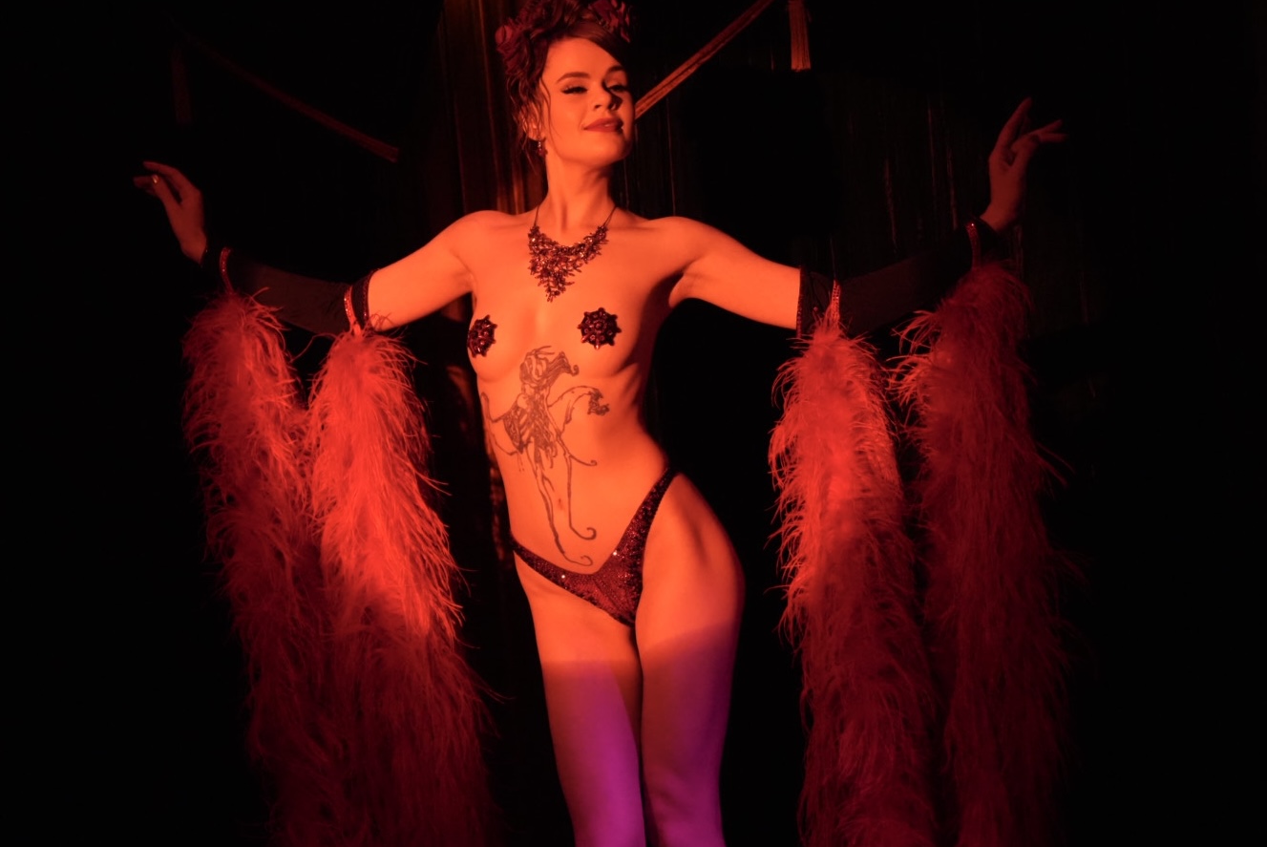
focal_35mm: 50
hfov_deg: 39.5
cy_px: 391
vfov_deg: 27.0
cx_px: 582
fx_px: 1761
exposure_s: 1/160
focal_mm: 45
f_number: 4
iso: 8000
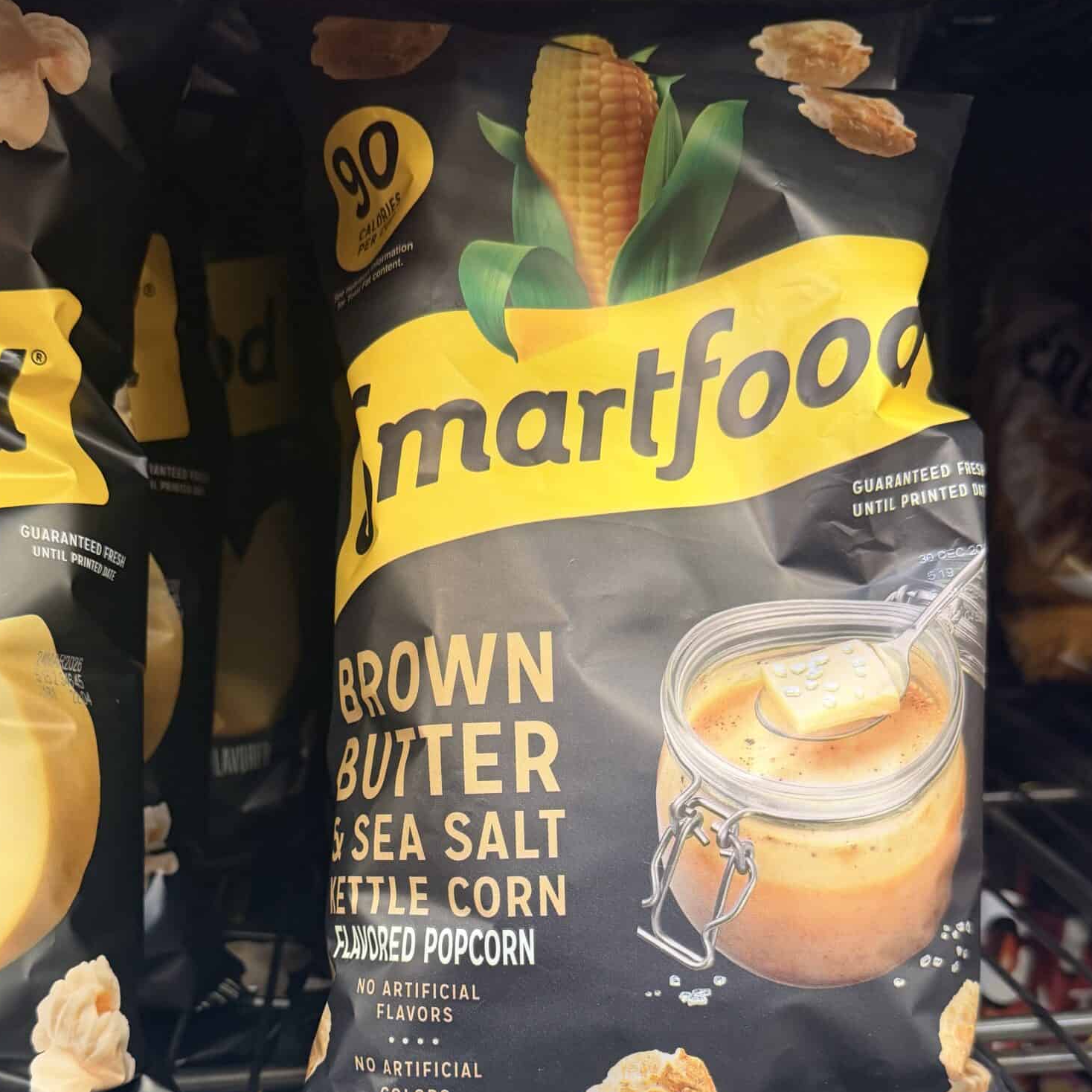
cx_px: 478
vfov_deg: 43.6
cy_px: 805
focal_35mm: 37
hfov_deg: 44.8
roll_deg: +2.5
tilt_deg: -21.2
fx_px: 1321
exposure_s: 1/62
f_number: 1.78
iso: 160
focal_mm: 6.76
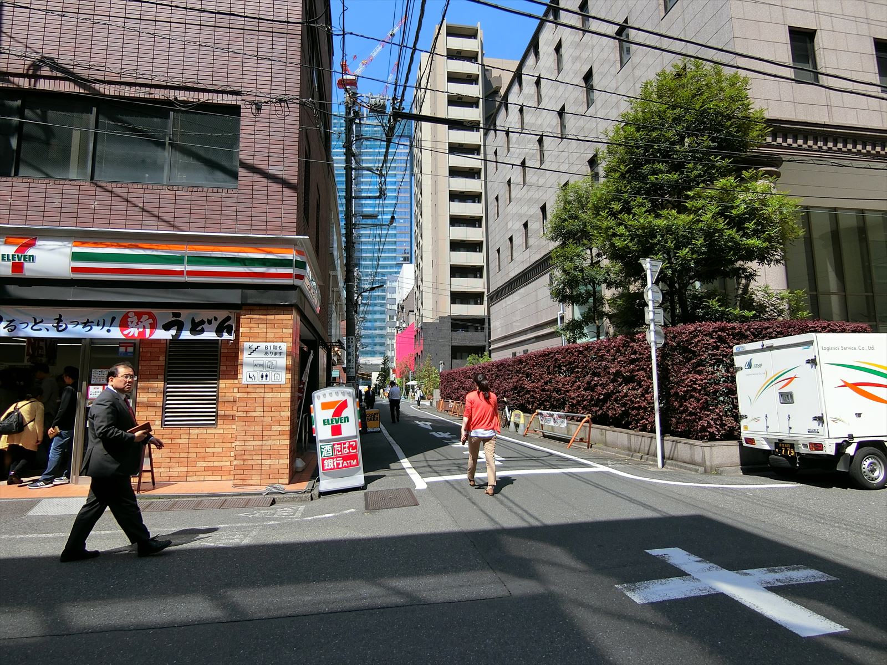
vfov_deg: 68.7
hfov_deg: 84.7
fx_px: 487
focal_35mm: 19
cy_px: 332
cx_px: 444
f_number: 6.9
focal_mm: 4.06
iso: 80
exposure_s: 1/200
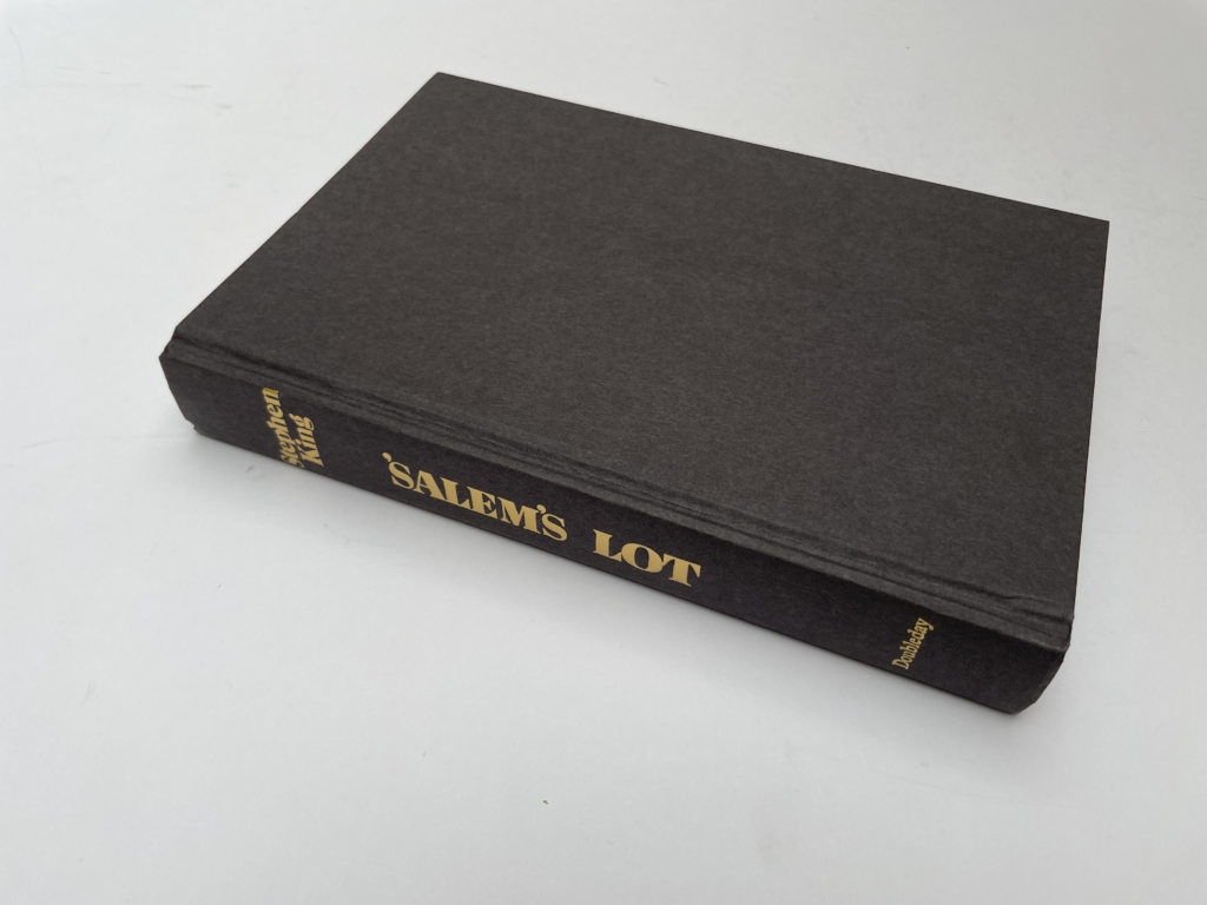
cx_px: 604
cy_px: 452
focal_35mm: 26
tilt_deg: -50.4
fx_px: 907
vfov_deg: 53.1
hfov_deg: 67.3
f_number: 1.6
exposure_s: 1/321
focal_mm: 4.2
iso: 32
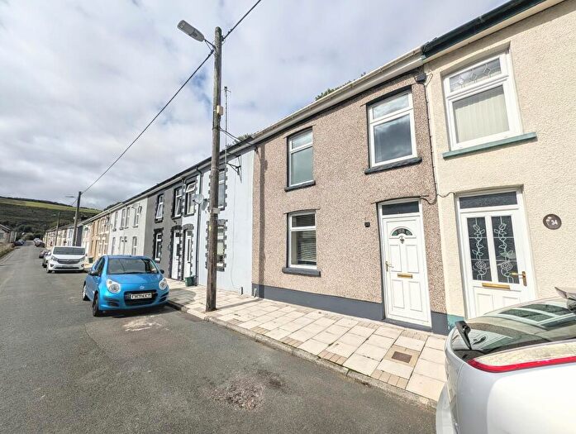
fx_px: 200
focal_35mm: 12
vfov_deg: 94.7
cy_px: 217
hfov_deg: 110.4
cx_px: 288
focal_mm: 2.02
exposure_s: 1/7299
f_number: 1.7
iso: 46
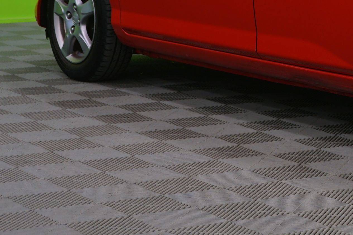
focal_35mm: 159
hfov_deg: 12.5
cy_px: -102
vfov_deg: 8.5
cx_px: 456
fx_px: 1559
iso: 400
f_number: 5
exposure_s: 1/8
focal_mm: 51
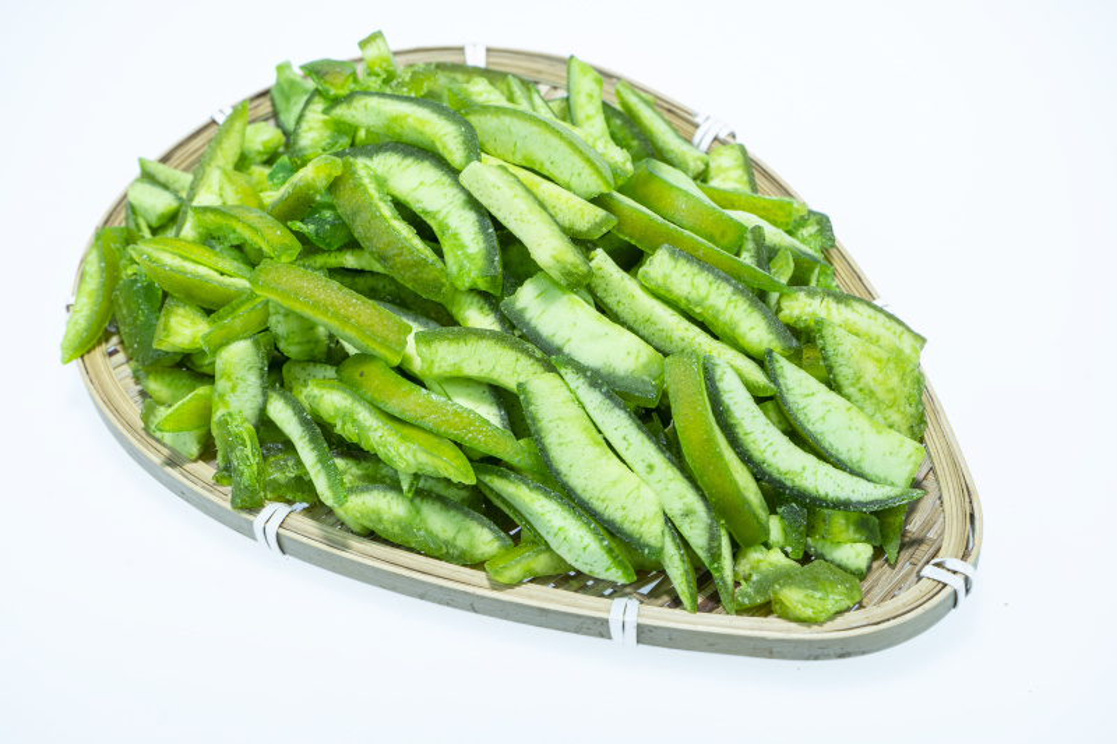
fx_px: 1520
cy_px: 372
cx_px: 558
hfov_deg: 40.4
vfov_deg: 27.5
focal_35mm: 49
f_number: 11
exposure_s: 1/200
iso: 500
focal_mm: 49
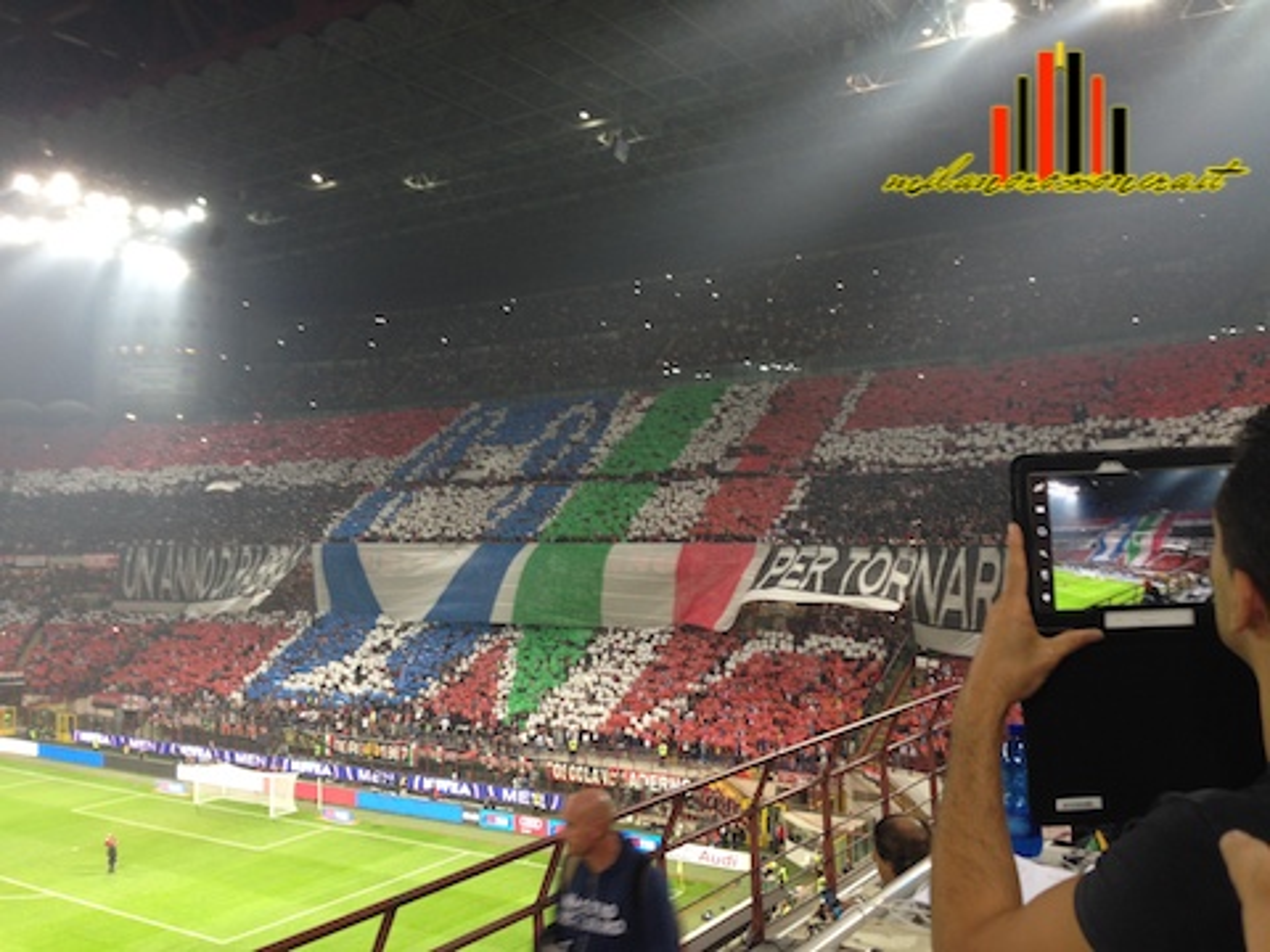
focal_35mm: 33
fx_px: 1211
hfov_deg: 55.4
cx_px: 635
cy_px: 476
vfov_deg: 42.9
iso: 64
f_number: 2.4
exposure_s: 1/20
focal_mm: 4.12
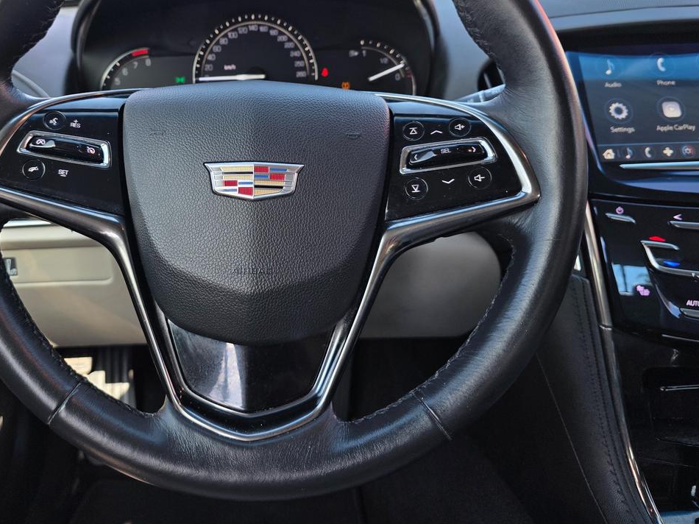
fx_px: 626
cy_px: 176
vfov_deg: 44.8
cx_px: 243
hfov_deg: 57.3
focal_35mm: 31
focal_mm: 6.3
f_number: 1.7
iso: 12
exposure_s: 1/76.8
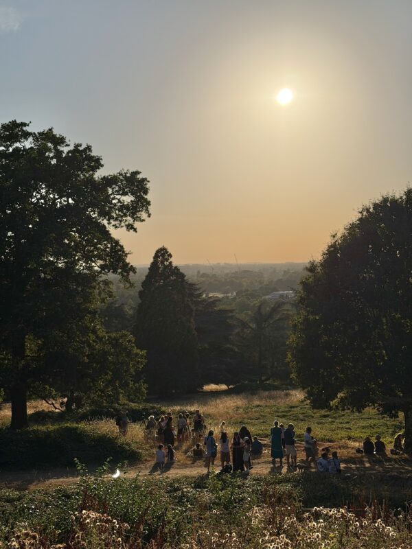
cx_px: 206
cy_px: 274
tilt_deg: -2.1
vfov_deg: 39.7
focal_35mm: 48
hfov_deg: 30.3
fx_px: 762
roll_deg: +0.0
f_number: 1.78
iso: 64
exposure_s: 1/5587
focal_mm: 6.76
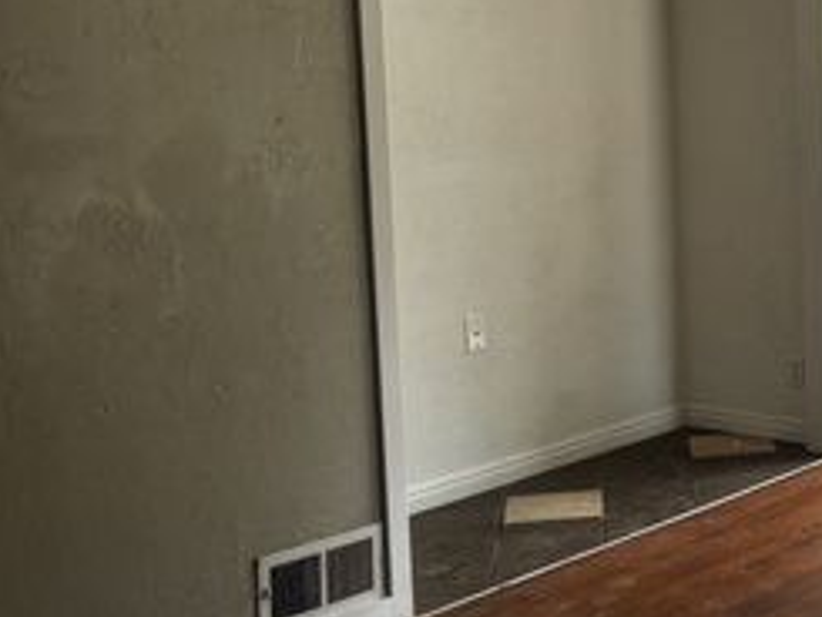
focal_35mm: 68
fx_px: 1616
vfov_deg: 21.5
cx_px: 963
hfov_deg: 25.8
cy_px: 198
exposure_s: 1/121
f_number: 1.6
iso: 40
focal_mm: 5.96
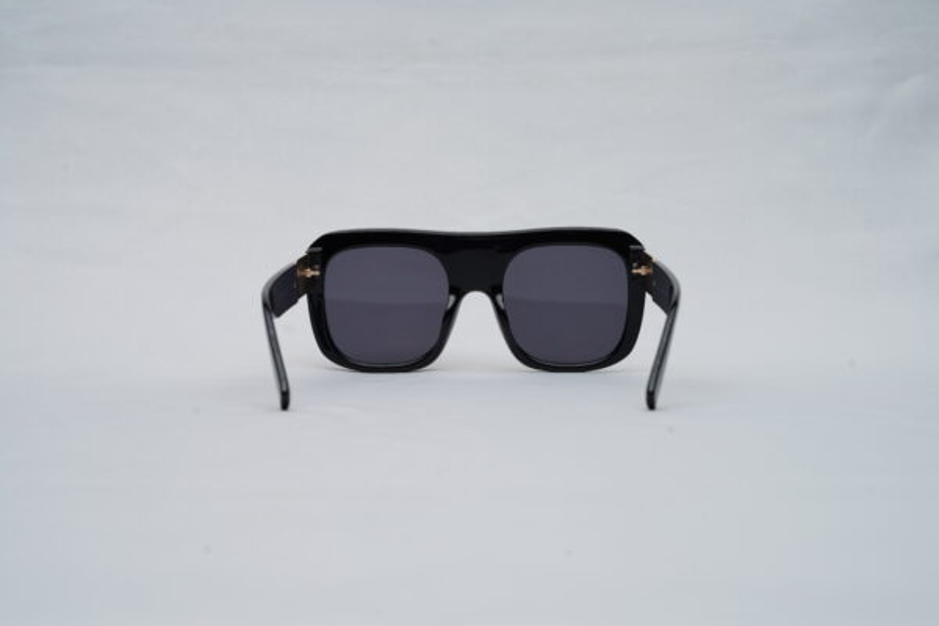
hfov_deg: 39.6
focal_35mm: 50
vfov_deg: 27.0
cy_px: 313
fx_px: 1304
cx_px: 470
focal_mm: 50
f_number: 9
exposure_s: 1/160
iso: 100
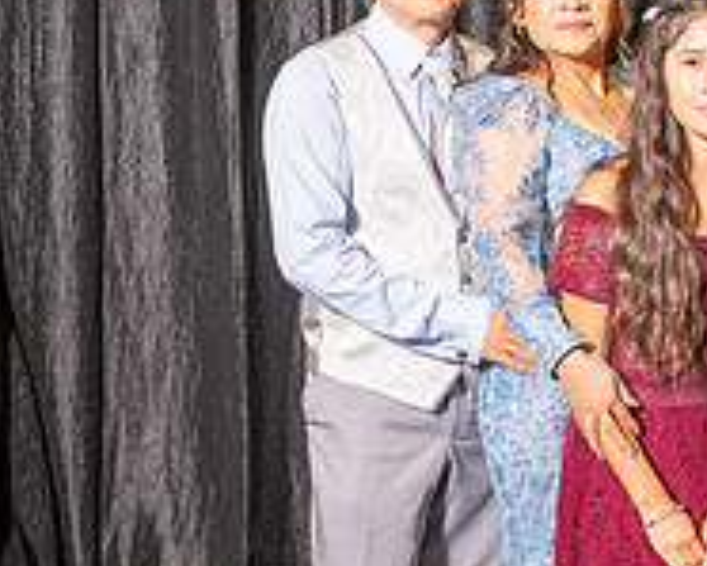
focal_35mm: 98
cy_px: 355
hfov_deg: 18.1
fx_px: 2052
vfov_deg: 15.7
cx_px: 948
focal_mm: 29
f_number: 4
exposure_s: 1/200
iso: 800
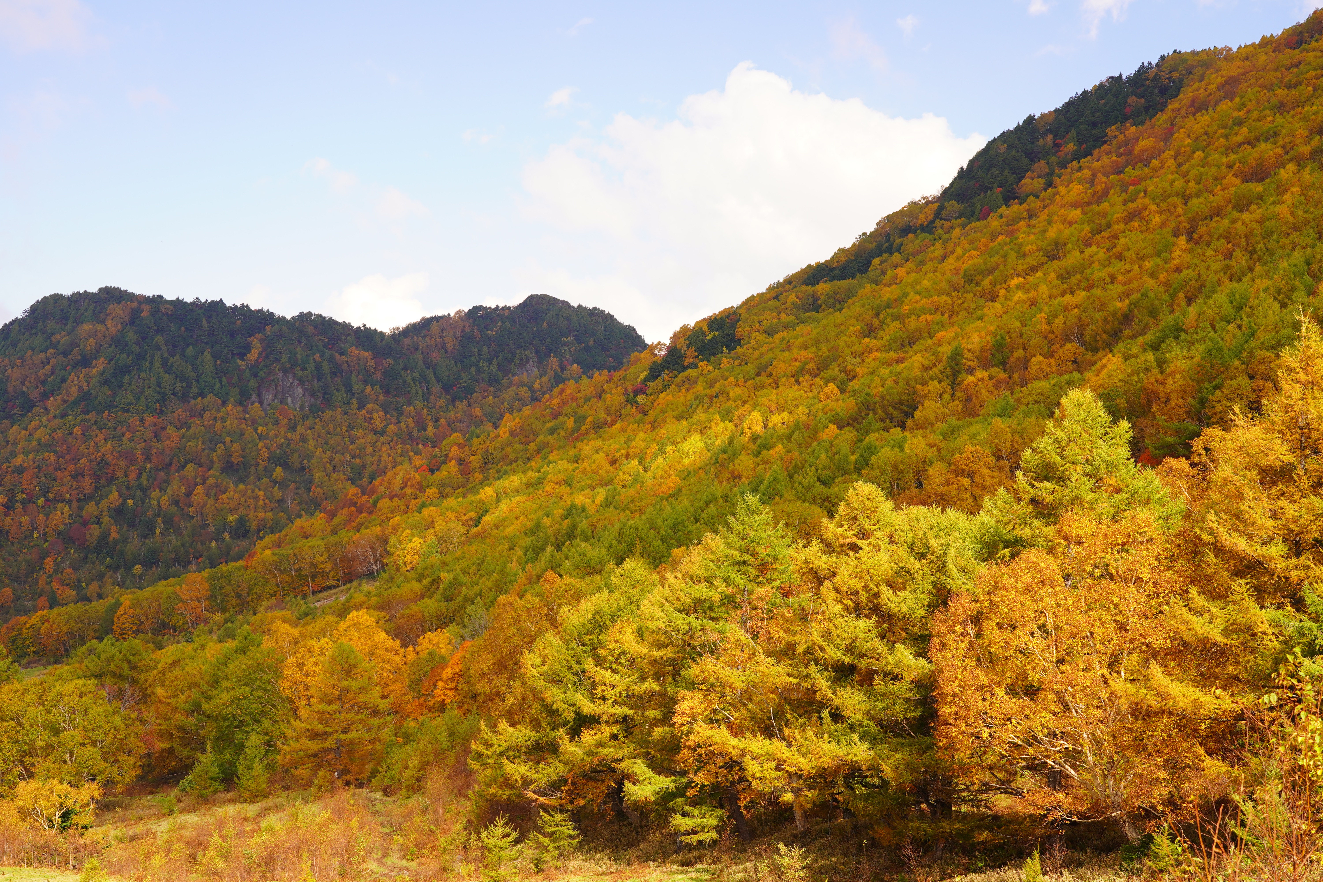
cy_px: 441
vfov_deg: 29.2
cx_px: 662
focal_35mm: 46
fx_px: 1690
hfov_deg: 42.7
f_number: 6.7
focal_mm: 46
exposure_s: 1/350
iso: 200
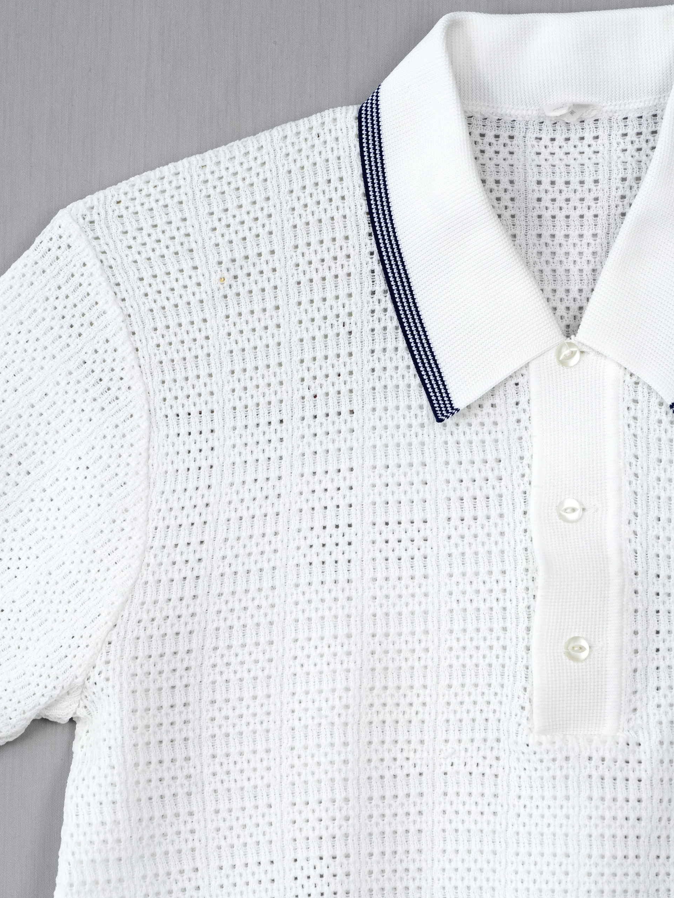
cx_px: 337
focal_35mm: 142
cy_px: 447
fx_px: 3674
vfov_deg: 13.9
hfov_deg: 10.5
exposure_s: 1/50
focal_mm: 87
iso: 320
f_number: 9
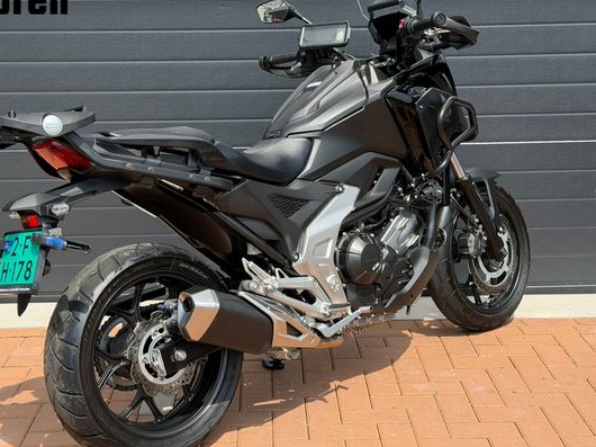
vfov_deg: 25.2
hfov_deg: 33.2
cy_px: 209
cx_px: 283
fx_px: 998
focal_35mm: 58
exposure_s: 1/2415
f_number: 1.78
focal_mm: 6.76
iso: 80
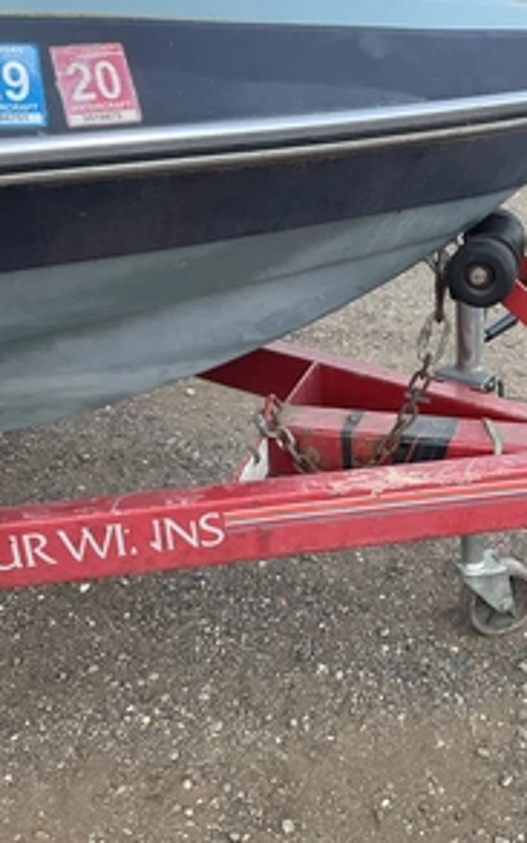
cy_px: 414
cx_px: 395
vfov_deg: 47.2
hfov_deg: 30.0
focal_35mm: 42
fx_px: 966
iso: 25
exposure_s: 1/620
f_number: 1.8
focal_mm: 3
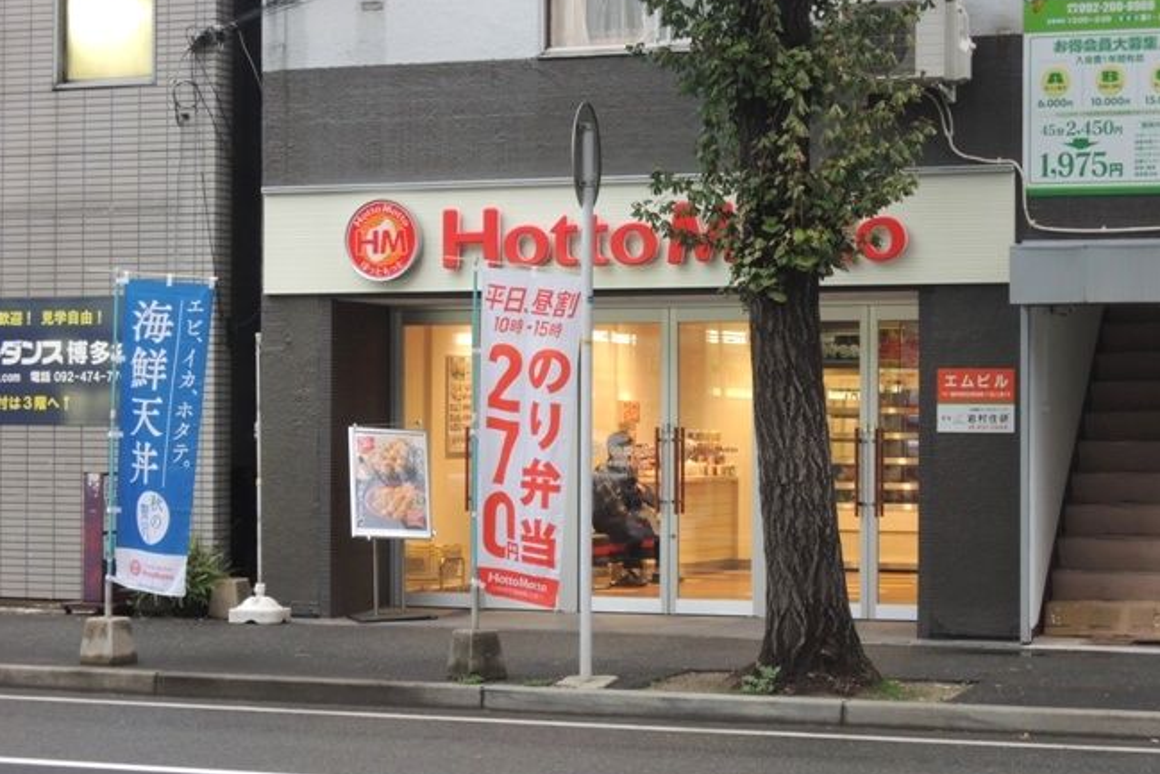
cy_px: 409
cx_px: 578
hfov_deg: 22.9
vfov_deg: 15.4
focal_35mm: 89
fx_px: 2868
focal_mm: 15.2
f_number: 5
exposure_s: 1/25
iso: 400
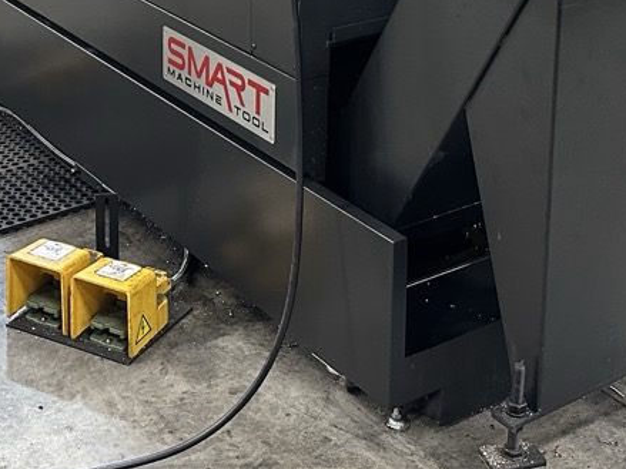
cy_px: -110
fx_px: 1266
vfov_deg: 19.6
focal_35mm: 70
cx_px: 314
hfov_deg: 27.8
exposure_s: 1/60
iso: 400
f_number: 1.78
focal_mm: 6.86
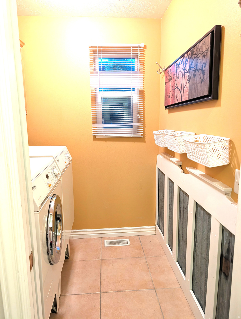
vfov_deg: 71.5
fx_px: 222
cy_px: 160
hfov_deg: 56.9
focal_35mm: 24
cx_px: 120
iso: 317
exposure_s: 1/30
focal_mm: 6.9
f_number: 1.68
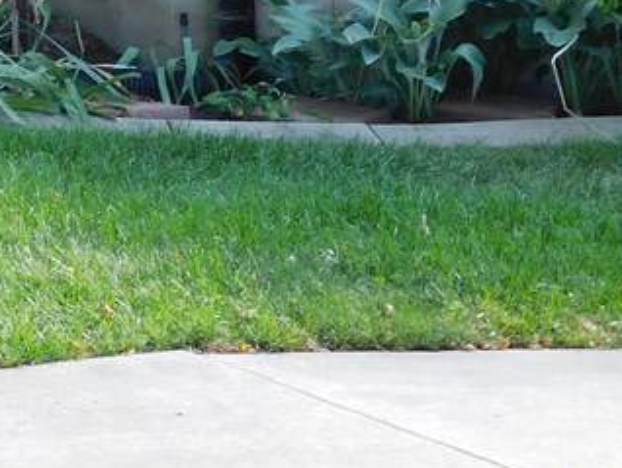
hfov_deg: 9.3
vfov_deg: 7.1
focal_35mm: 205
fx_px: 3686
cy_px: -227
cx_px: -419
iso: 125
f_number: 3.8
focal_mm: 9
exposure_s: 1/50
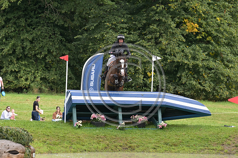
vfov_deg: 4.6
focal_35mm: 300
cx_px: 119
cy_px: 79
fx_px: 1982
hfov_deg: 6.9
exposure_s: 1/1250
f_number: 5.6
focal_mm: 200
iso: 1000
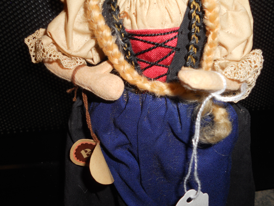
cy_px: 103
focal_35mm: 32
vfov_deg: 44.2
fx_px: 253
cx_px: 137
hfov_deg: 56.8
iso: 80
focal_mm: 5.8
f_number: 8.8
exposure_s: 1/25
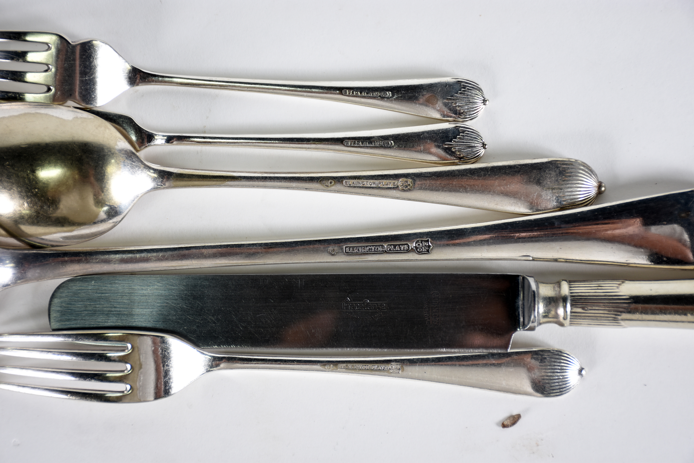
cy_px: 232
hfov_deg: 26.0
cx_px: 347
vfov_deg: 17.5
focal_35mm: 78
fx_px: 1504
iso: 200
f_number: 5.6
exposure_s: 1/50
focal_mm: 52
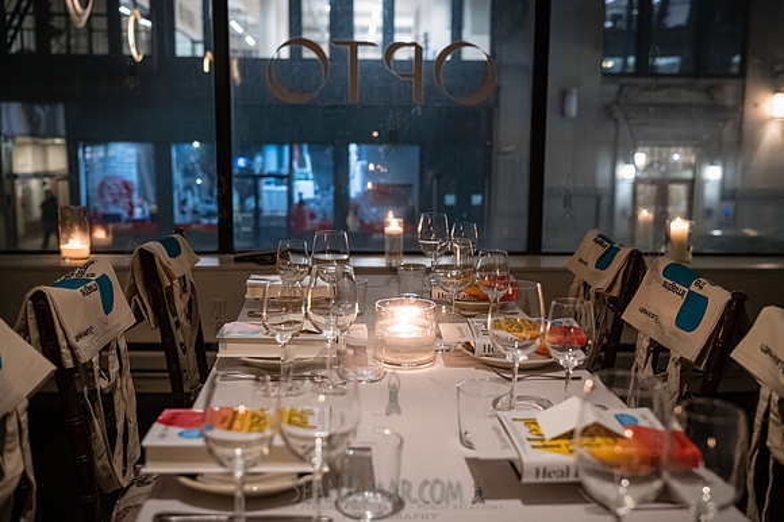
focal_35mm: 36
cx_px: 392
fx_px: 787
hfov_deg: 53.0
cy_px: 261
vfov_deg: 36.7
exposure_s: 1/250
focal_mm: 35
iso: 12800
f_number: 2.8
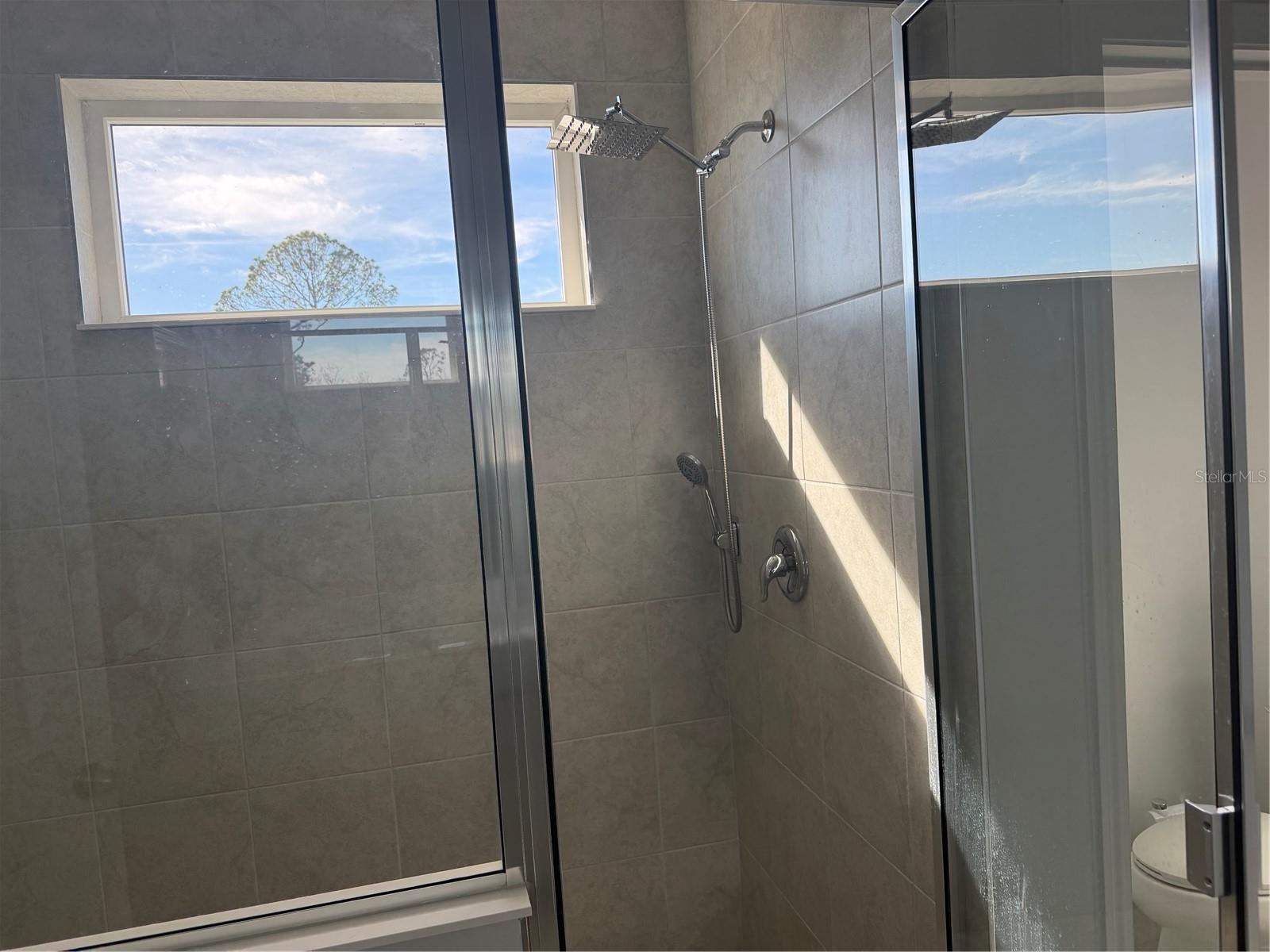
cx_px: 635
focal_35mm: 24
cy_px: 476
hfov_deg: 71.6
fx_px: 881
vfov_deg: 56.8
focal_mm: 6.76
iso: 100
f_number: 1.78
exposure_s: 1/654
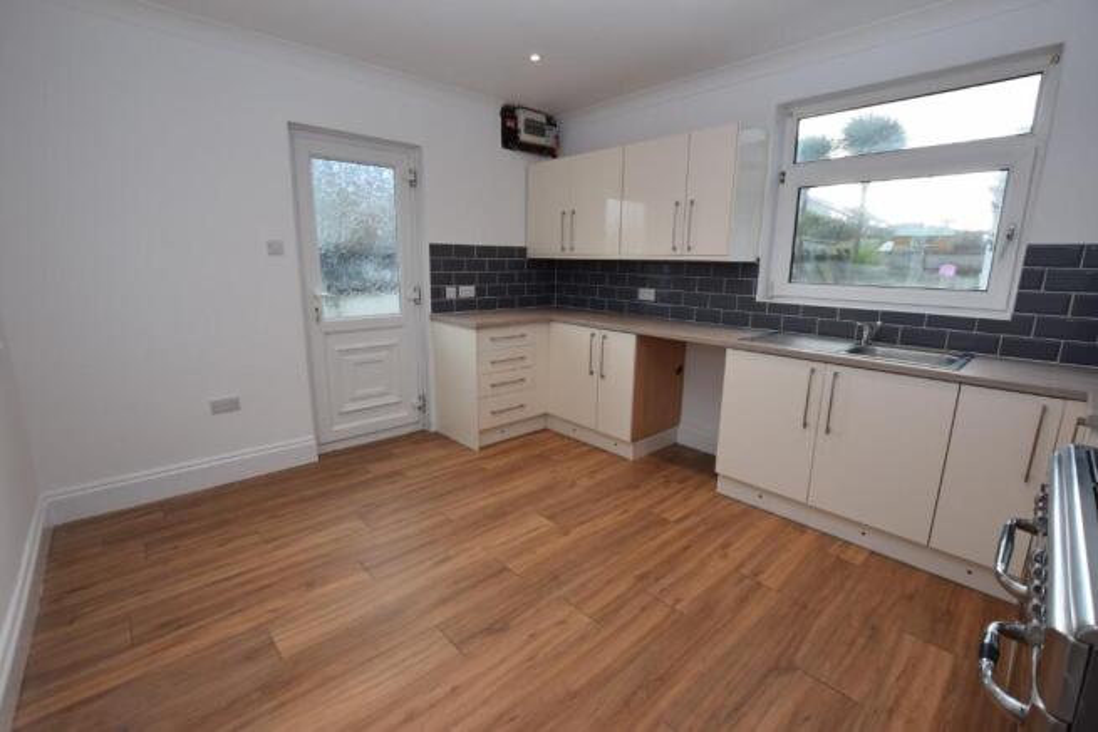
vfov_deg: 77.4
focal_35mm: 15
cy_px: 366
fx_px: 458
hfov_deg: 100.4
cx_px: 549
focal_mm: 10
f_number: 5
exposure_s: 1/100
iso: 400
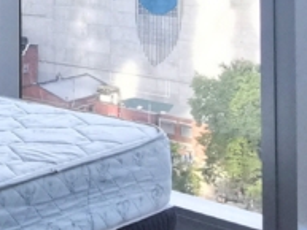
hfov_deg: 17.1
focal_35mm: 90
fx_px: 799
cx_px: -272
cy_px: -76
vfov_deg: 15.6
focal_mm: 2.26
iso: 200
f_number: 2.2
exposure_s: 1/100
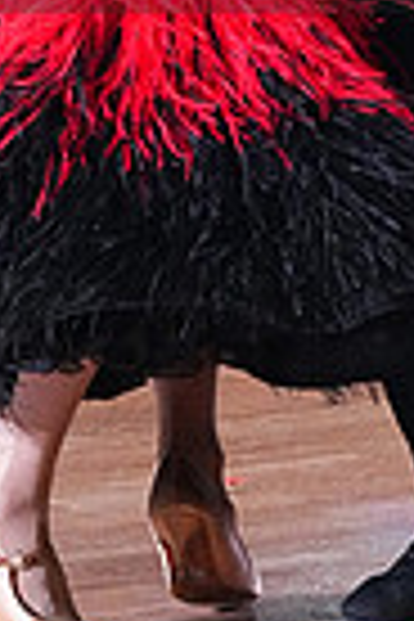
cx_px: 196
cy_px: -135
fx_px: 9797
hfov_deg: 2.4
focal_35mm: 568
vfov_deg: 3.6
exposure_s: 1/400
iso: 10000
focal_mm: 135
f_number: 5
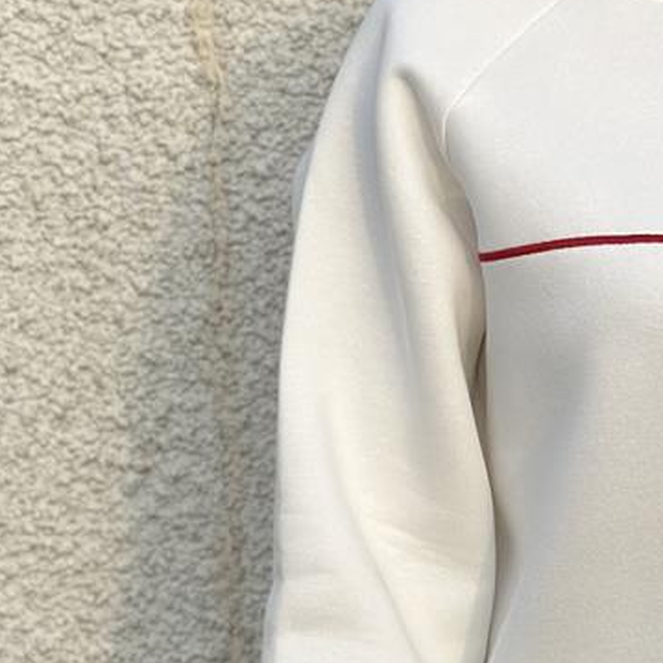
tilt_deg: -6.7
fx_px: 3142
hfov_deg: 11.9
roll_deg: +0.7
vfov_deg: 12.0
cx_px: 665
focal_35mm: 145
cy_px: 456
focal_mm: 6.86
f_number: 1.78
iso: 80
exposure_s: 1/785
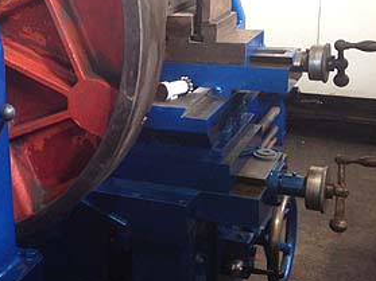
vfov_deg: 20.6
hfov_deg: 26.3
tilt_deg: -13.1
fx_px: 771
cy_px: 94
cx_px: 19
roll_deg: +2.4
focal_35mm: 71
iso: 80
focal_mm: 4.12
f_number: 2.4
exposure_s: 1/20
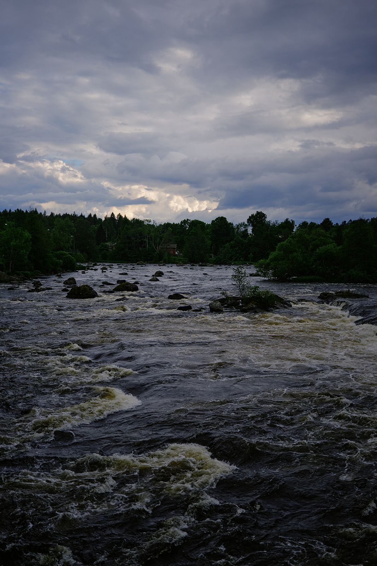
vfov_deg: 54.4
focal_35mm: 35
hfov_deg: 37.9
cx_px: 188
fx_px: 550
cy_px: 283
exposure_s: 1/5000
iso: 125
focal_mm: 23
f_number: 1.4
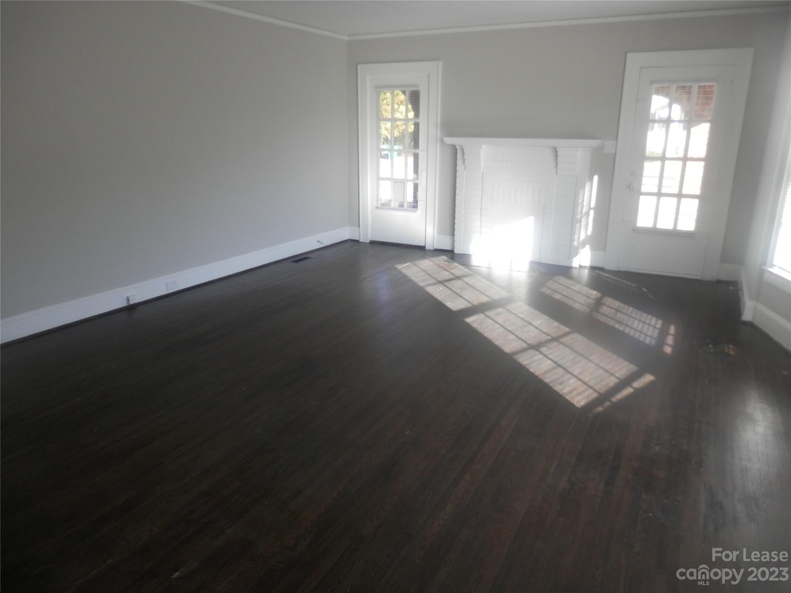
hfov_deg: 69.4
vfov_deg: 54.9
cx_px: 396
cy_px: 296
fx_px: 571
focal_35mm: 25
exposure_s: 1/80
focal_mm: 4.5
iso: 80
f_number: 3
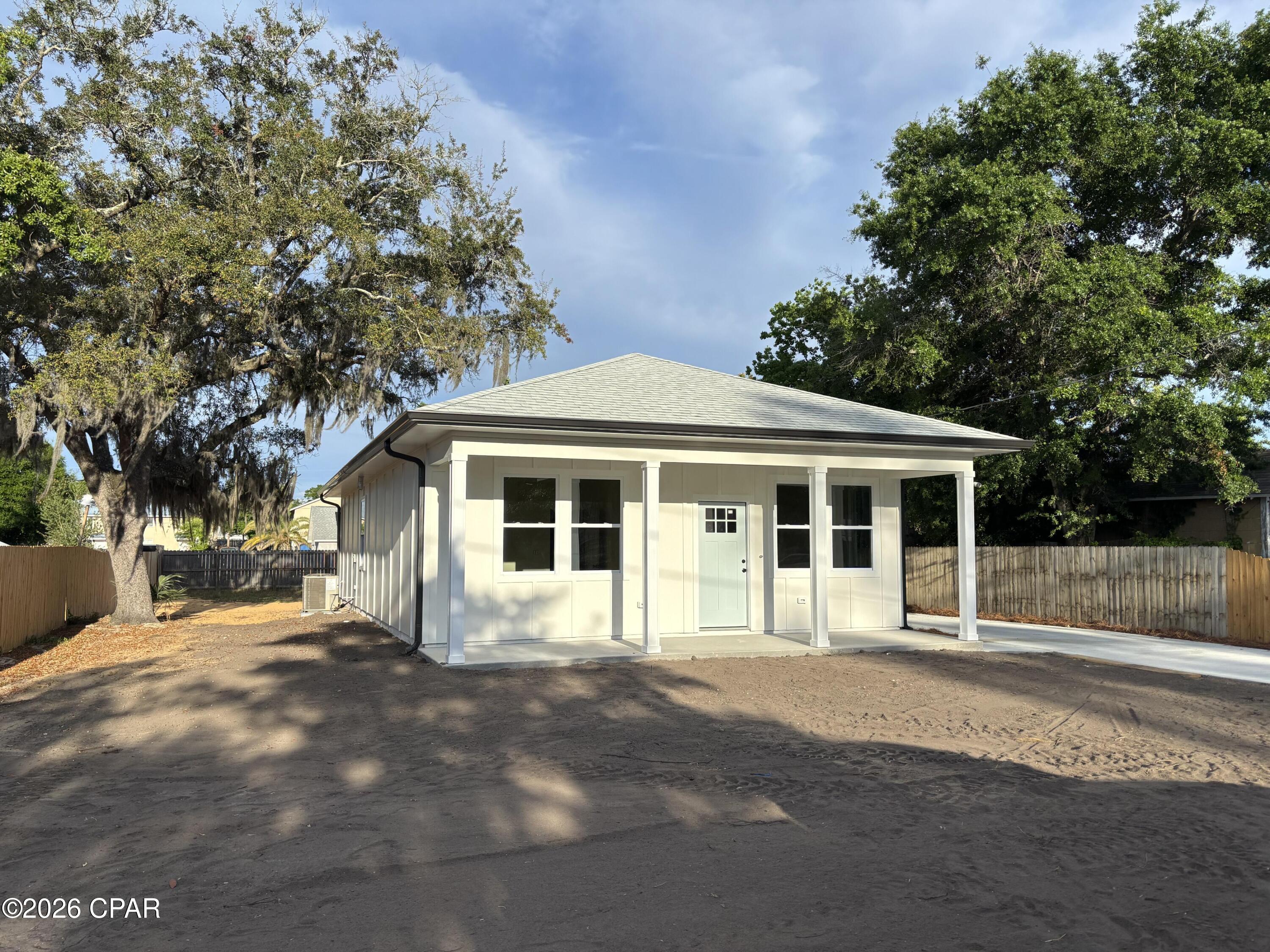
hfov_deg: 67.3
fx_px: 954
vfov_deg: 53.1
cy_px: 476
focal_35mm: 26
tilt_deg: +1.9
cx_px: 635
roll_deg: -0.2
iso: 50
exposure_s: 1/3021
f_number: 1.6
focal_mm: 5.96
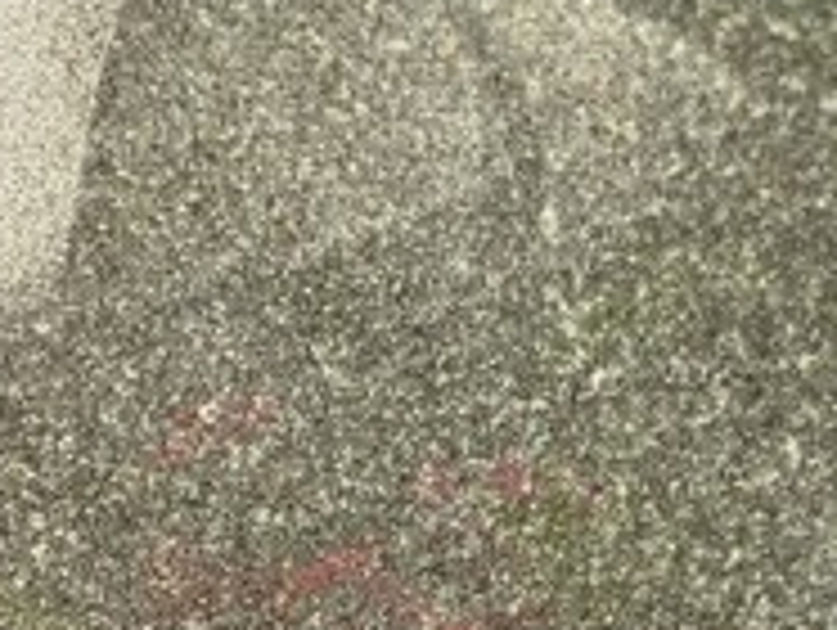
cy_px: 1112
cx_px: -495
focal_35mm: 103
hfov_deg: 16.9
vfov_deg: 13.1
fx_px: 2494
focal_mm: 5.31
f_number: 1.7
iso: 50
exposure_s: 1/229
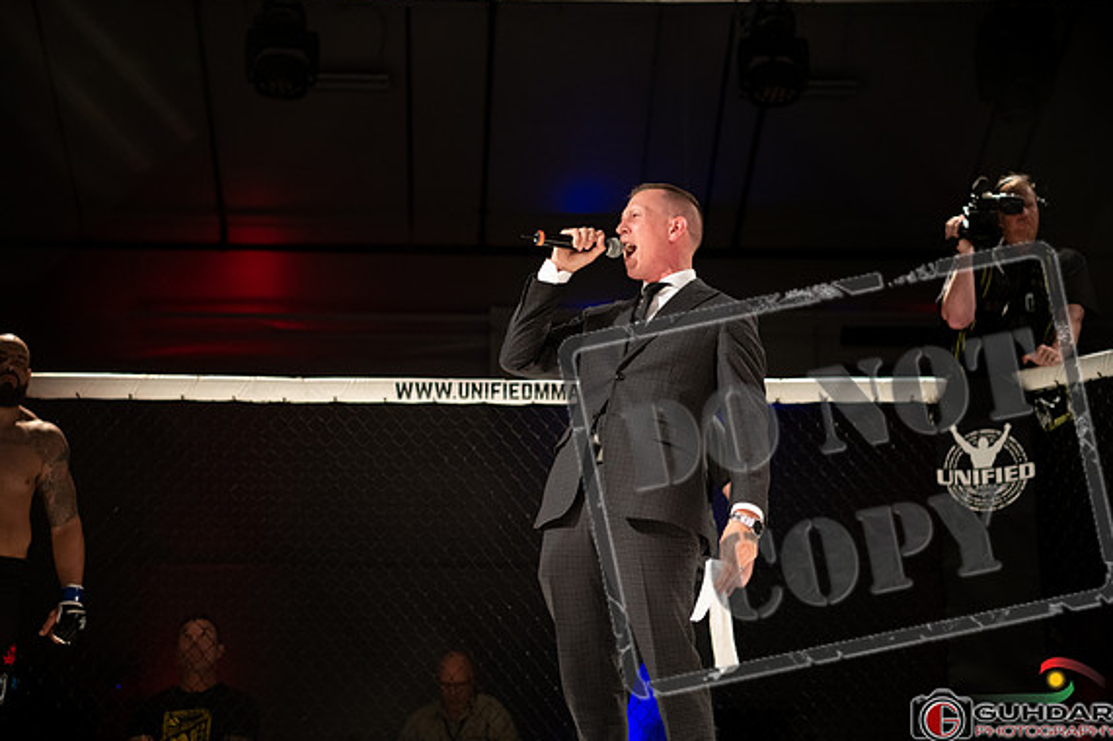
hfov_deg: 32.9
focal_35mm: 61
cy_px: 370
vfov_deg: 22.2
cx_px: 563
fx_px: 1885
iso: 2800
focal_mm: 60
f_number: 2.8
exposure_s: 1/1000
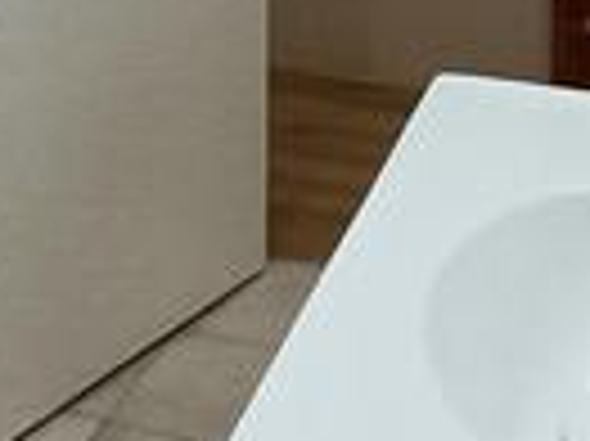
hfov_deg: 18.6
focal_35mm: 104
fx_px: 1771
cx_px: 45
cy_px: -410
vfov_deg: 12.6
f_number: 2.2
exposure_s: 1/50
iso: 674
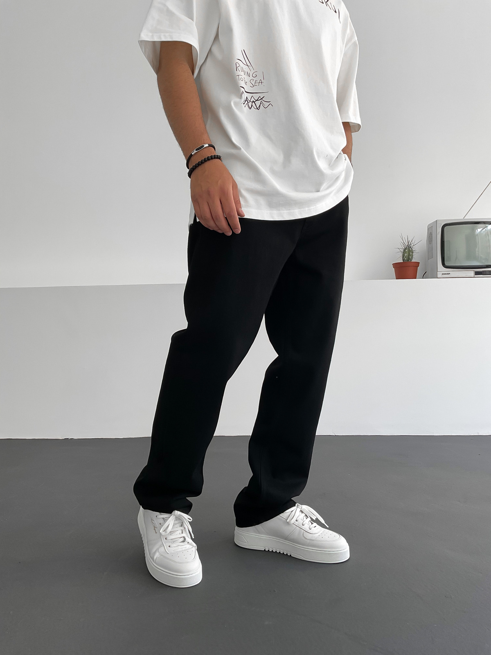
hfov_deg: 48.2
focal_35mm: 29
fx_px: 548
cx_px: 246
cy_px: 328
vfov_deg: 61.7
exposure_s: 1/120
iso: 40
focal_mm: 3
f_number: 1.8
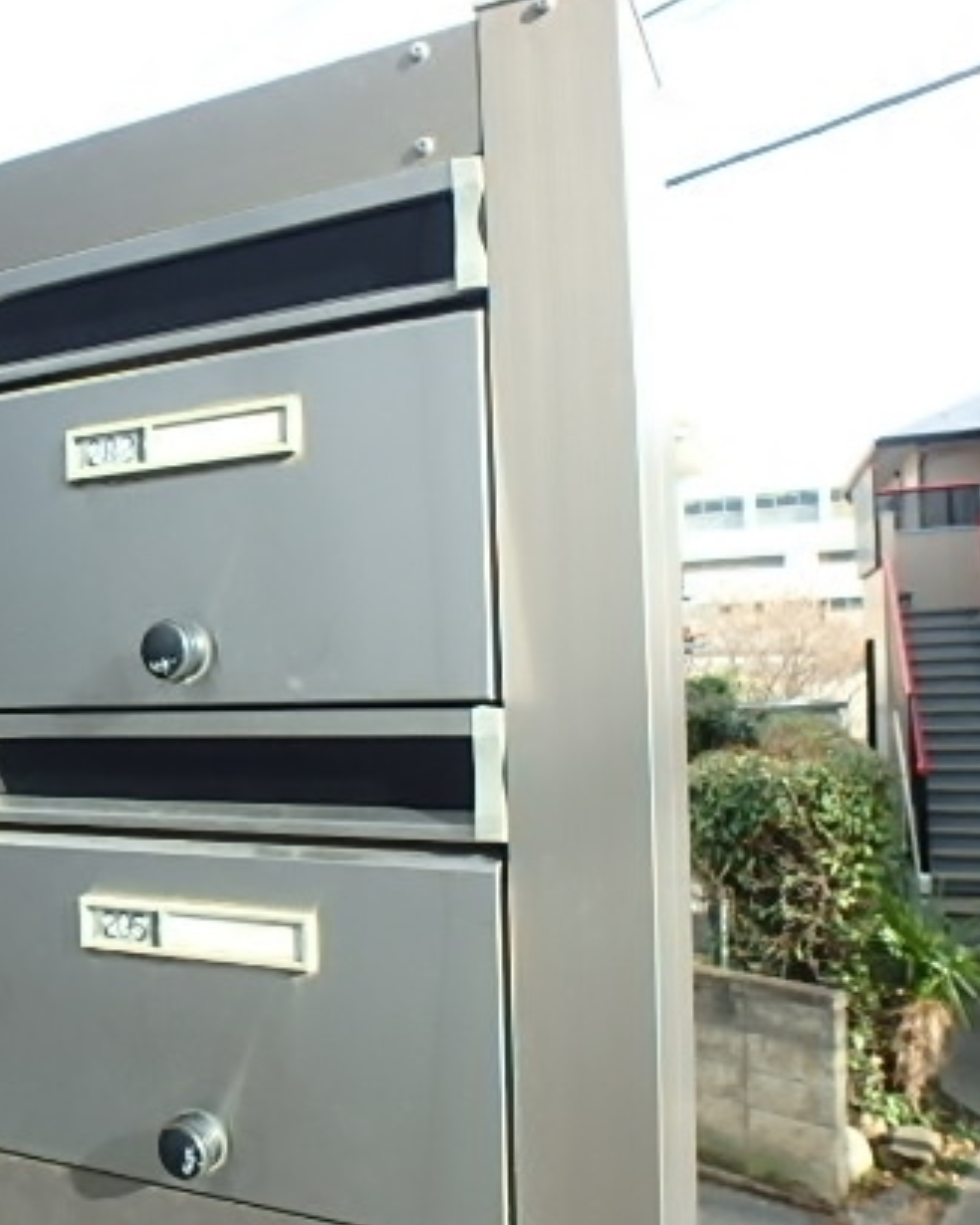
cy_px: 699
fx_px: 1160
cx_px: 176
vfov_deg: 55.5
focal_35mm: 32
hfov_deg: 43.4
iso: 250
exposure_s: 1/250
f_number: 3.5
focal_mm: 3.7
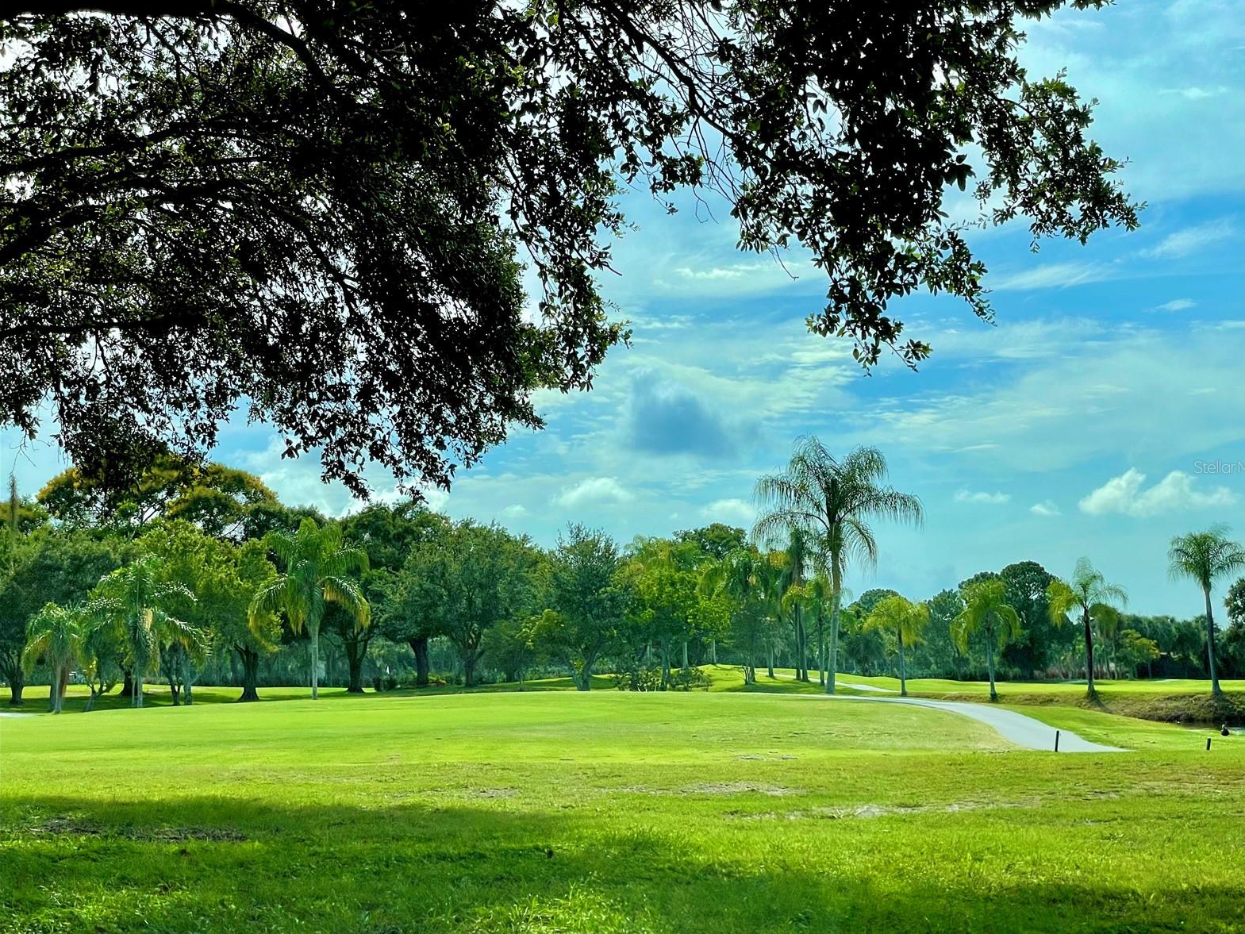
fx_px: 1906
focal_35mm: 53
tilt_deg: +7.2
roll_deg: +2.8
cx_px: 634
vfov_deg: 27.5
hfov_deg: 36.2
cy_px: 467
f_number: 2
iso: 25
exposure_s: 1/1712
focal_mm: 6
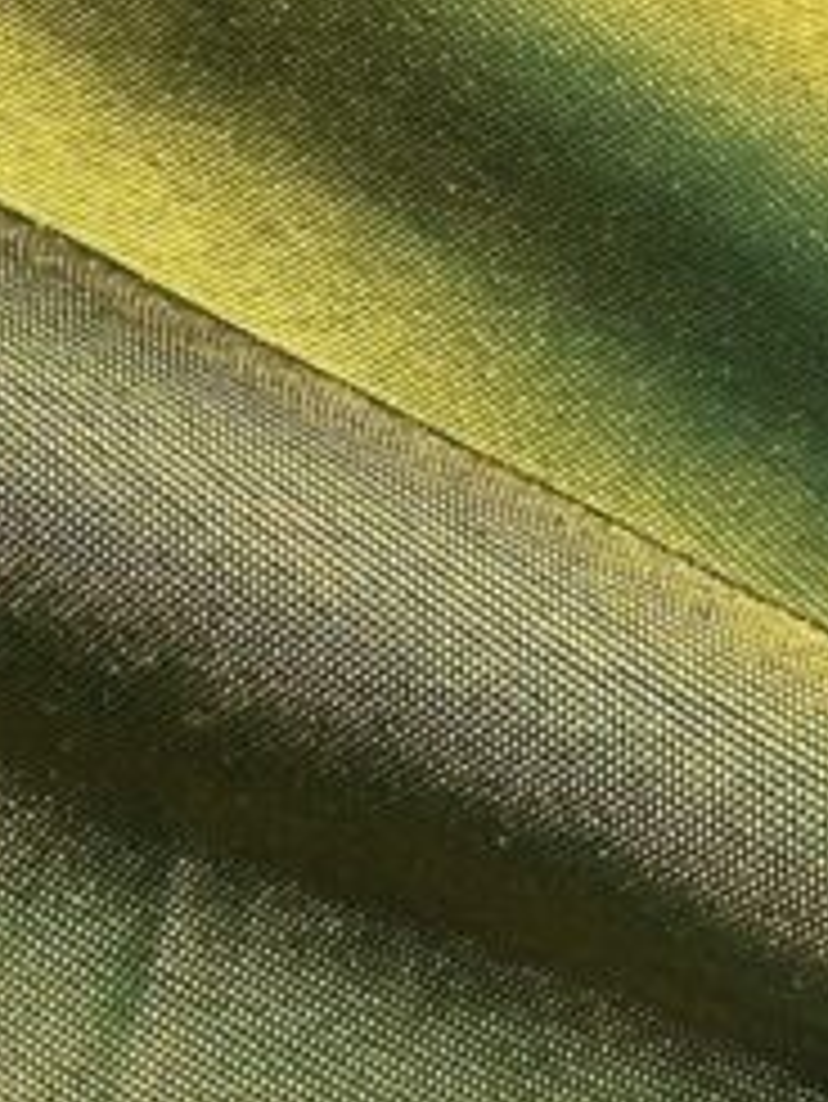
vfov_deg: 11.8
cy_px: -661
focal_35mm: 159
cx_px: -911
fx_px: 5067
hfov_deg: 8.8
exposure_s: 1/121
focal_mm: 5.7
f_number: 1.5
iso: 50
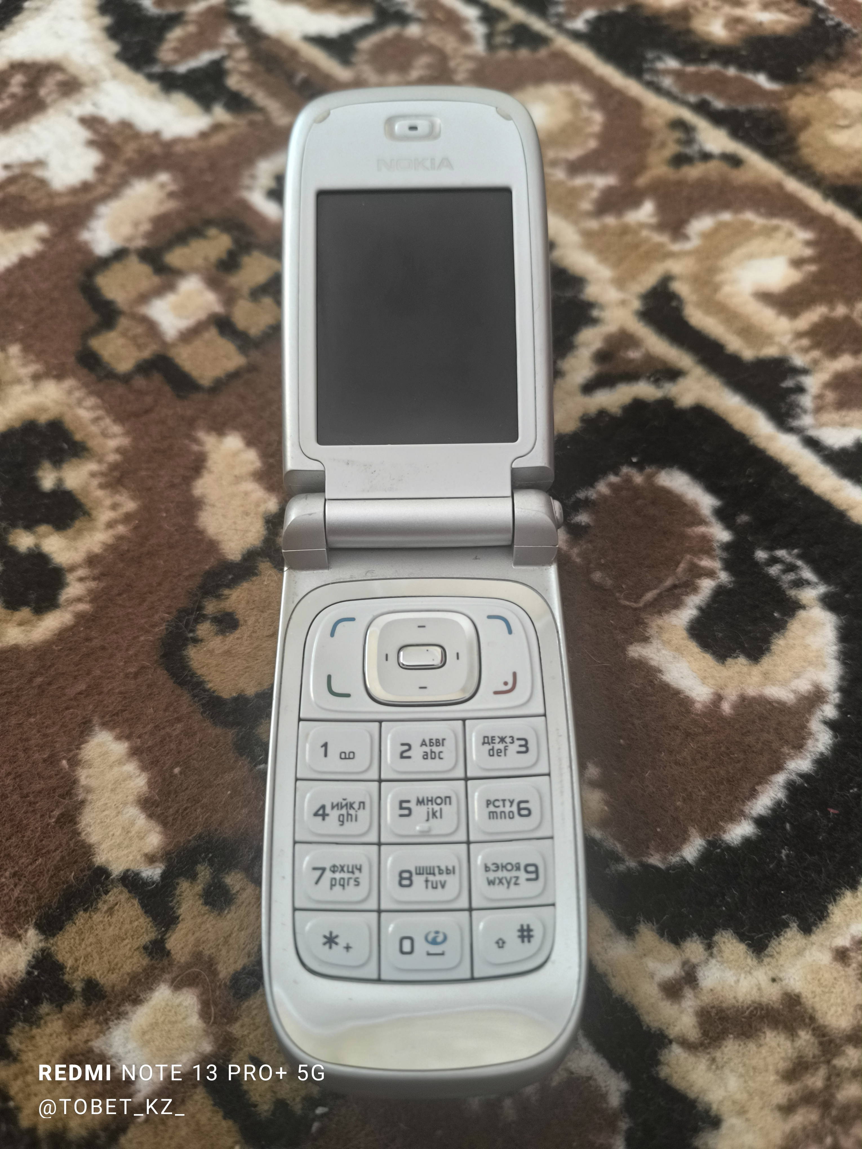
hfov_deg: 58.9
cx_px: 431
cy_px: 574
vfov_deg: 73.9
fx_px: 764
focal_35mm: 23
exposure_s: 1/25
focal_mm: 6.14
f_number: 1.65
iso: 1000
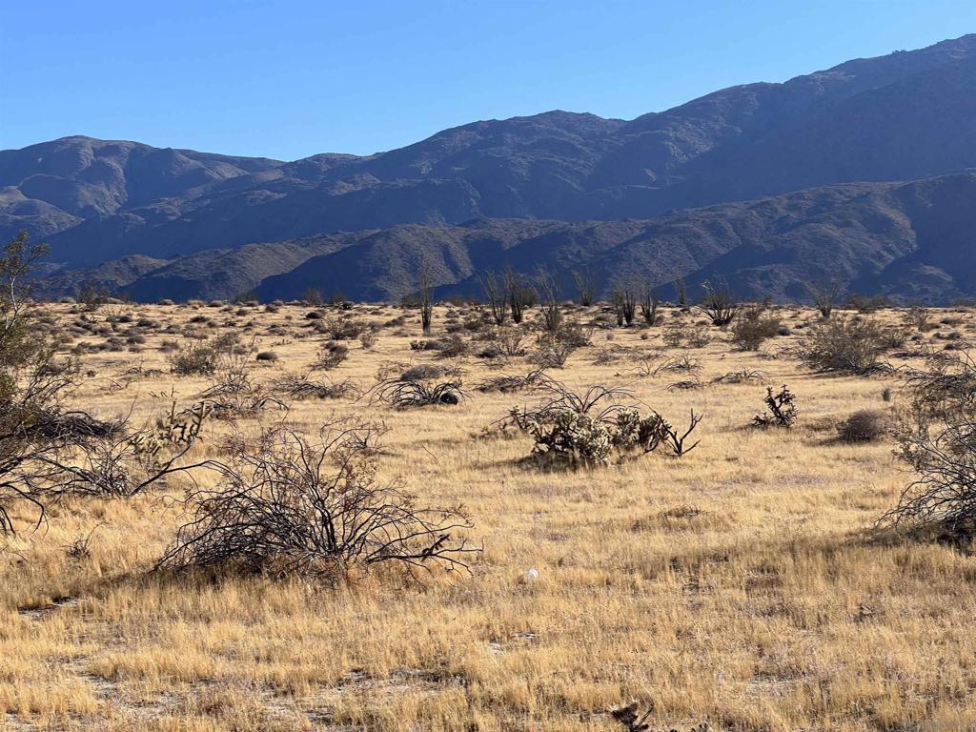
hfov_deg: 25.3
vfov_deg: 19.1
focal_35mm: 77
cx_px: 488
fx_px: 2171
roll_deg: +0.6
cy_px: 366
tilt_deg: +0.0
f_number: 2.8
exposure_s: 1/694
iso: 32
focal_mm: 9
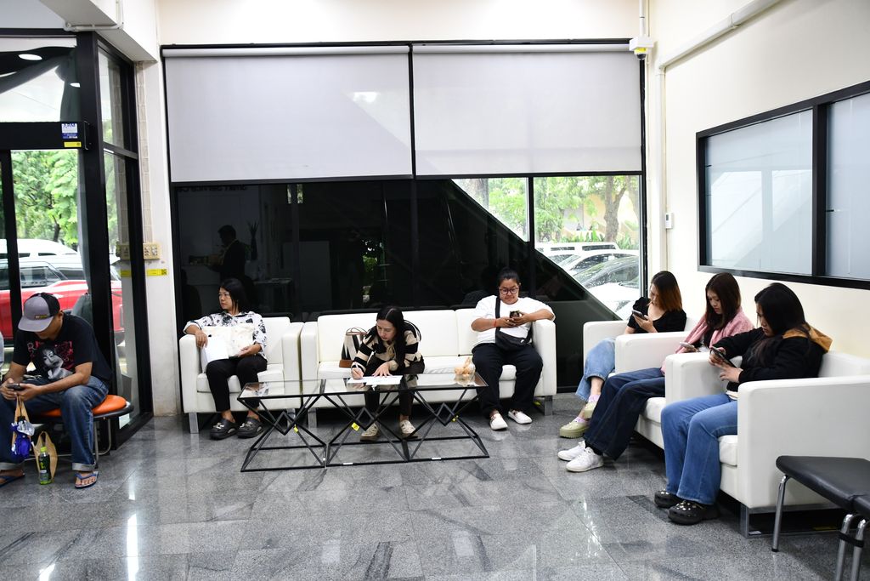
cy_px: 290
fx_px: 798
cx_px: 435
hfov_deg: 57.2
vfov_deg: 40.0
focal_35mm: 33
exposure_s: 1/125
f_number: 3.5
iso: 1250
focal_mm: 22
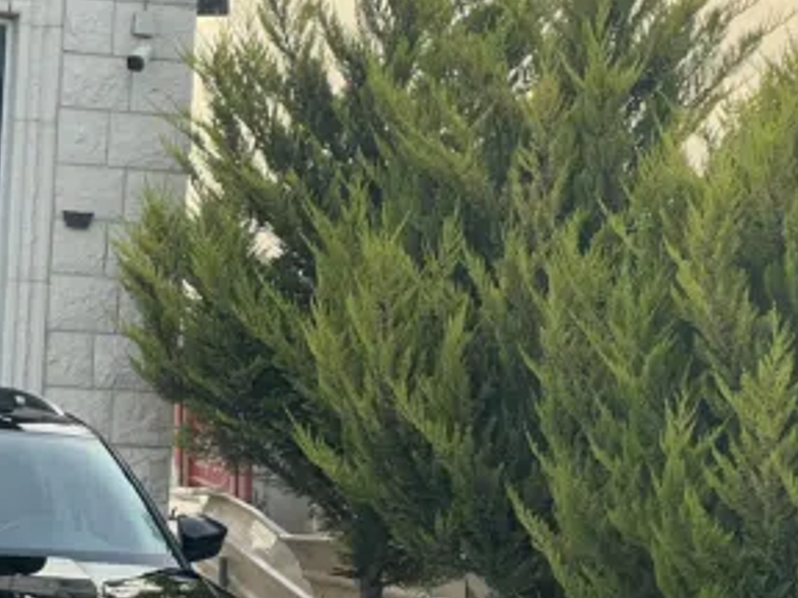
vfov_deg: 8.6
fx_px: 3942
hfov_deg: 11.5
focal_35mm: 171
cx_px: 19
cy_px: 543
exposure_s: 1/111
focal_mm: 9
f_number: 2.8
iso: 32
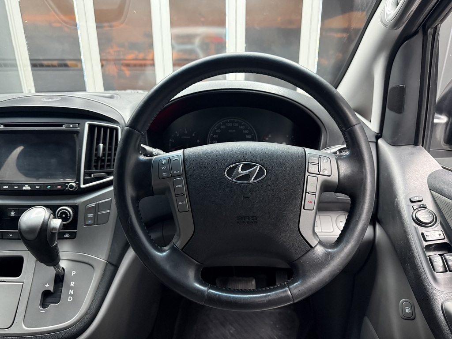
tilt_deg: -18.6
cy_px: 170
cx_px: 226
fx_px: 313
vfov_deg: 56.8
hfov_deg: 71.6
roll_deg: +0.0
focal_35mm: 24
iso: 800
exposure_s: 1/55
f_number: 1.78
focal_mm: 6.76
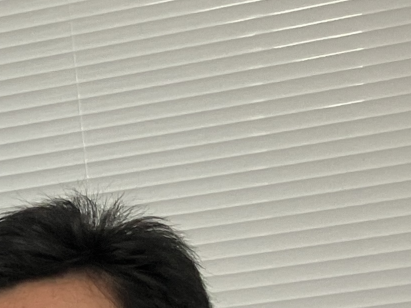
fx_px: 1627
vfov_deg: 9.9
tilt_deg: +1.9
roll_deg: +2.9
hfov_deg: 12.7
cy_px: 657
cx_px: -398
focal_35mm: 137
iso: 50
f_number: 1.8
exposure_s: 1/50
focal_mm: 3.99
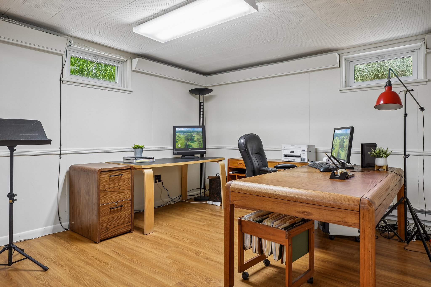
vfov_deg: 58.8
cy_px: 144
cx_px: 216
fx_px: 255
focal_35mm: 21
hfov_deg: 80.4
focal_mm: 21.3
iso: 400
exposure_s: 1/13
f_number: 8
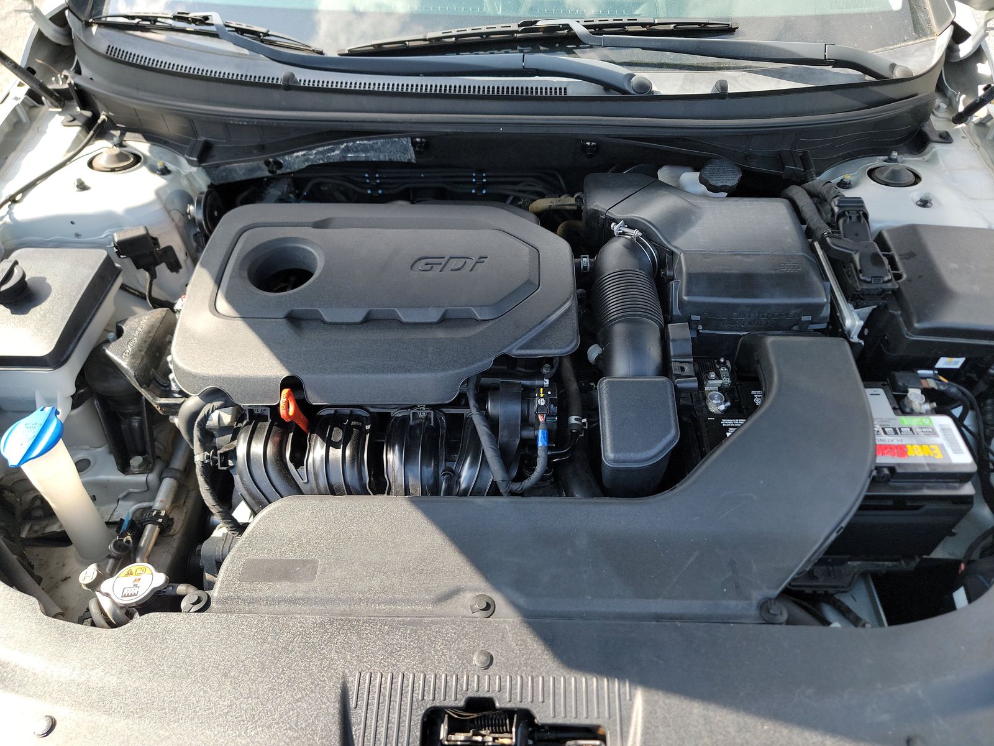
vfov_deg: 56.8
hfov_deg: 71.6
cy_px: 373
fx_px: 689
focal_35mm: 24
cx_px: 497
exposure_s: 1/137
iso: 50
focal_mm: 6.7
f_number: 1.8
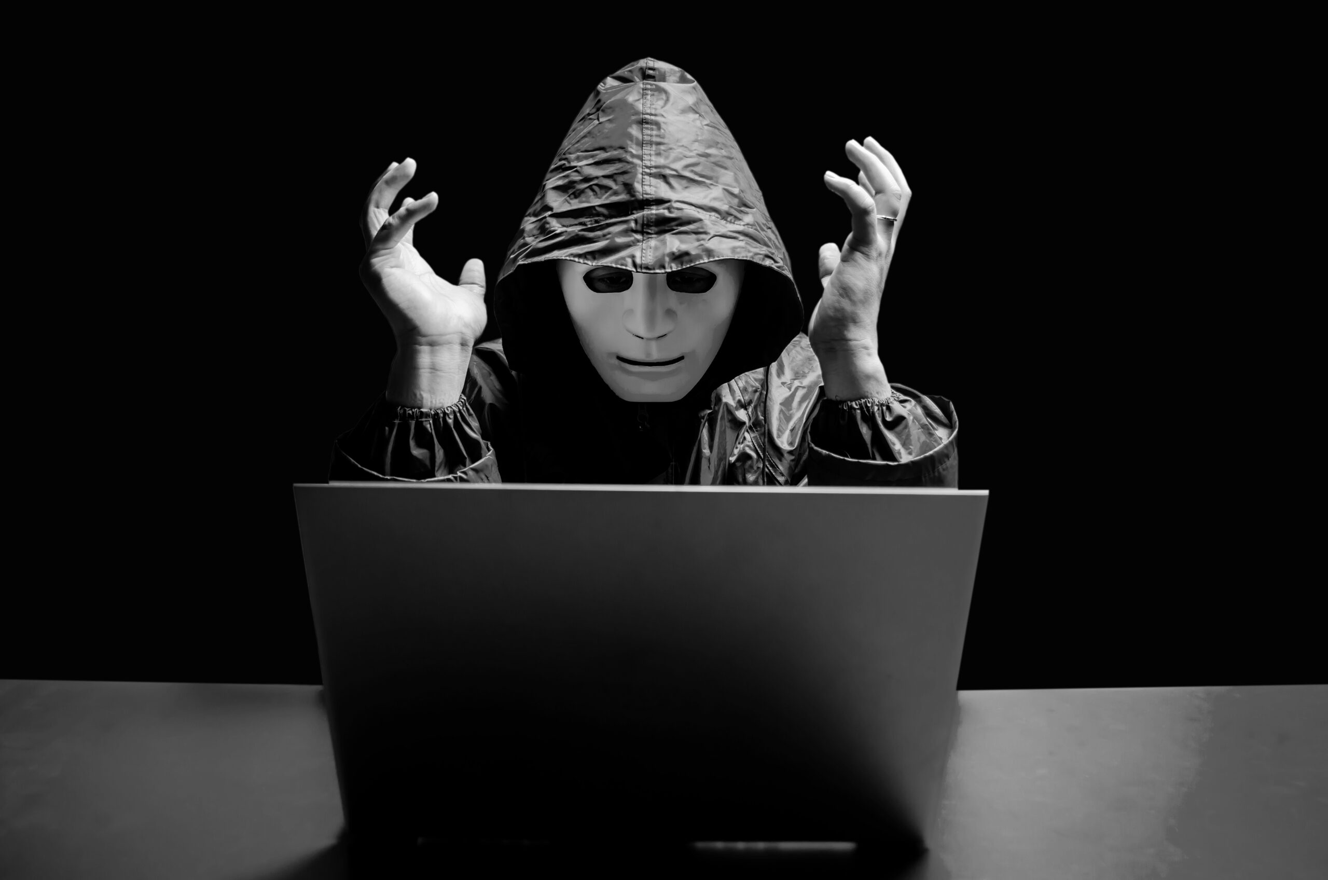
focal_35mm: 34
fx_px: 1270
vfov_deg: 38.2
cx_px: 664
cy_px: 440
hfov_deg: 55.2
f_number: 3.8
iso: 100
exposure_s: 1/4
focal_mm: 23
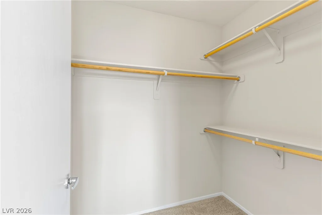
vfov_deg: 70.5
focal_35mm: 17
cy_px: 108
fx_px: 152
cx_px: 161
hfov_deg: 93.3
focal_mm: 17
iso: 400
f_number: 8
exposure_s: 1/1.67
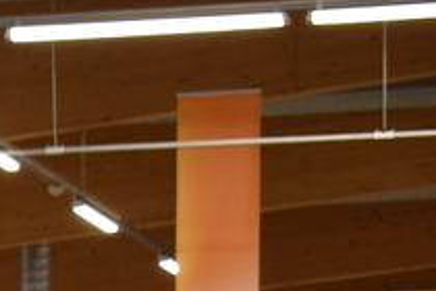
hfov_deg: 6.3
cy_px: 634
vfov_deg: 4.8
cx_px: -1192
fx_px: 3367
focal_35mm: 278
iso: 400
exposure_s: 1/90
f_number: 4.8
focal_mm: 24
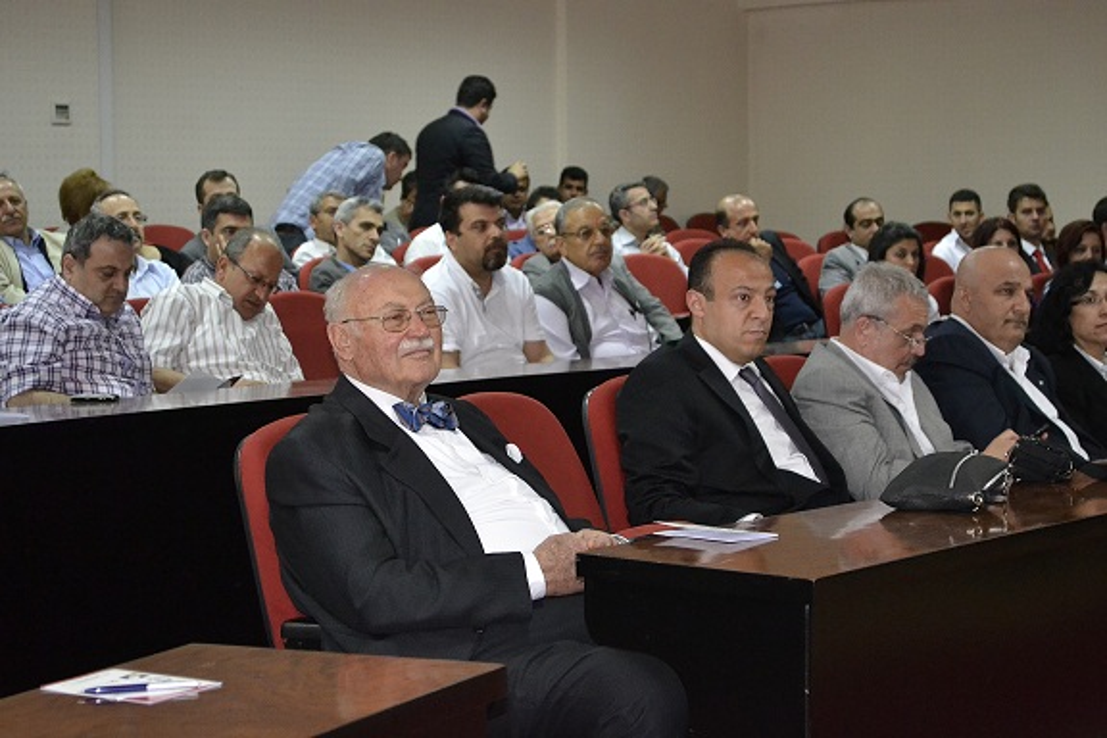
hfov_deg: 24.6
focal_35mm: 82
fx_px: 2537
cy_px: 369
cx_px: 554
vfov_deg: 16.6
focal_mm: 55
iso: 3200
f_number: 5.6
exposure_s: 1/60
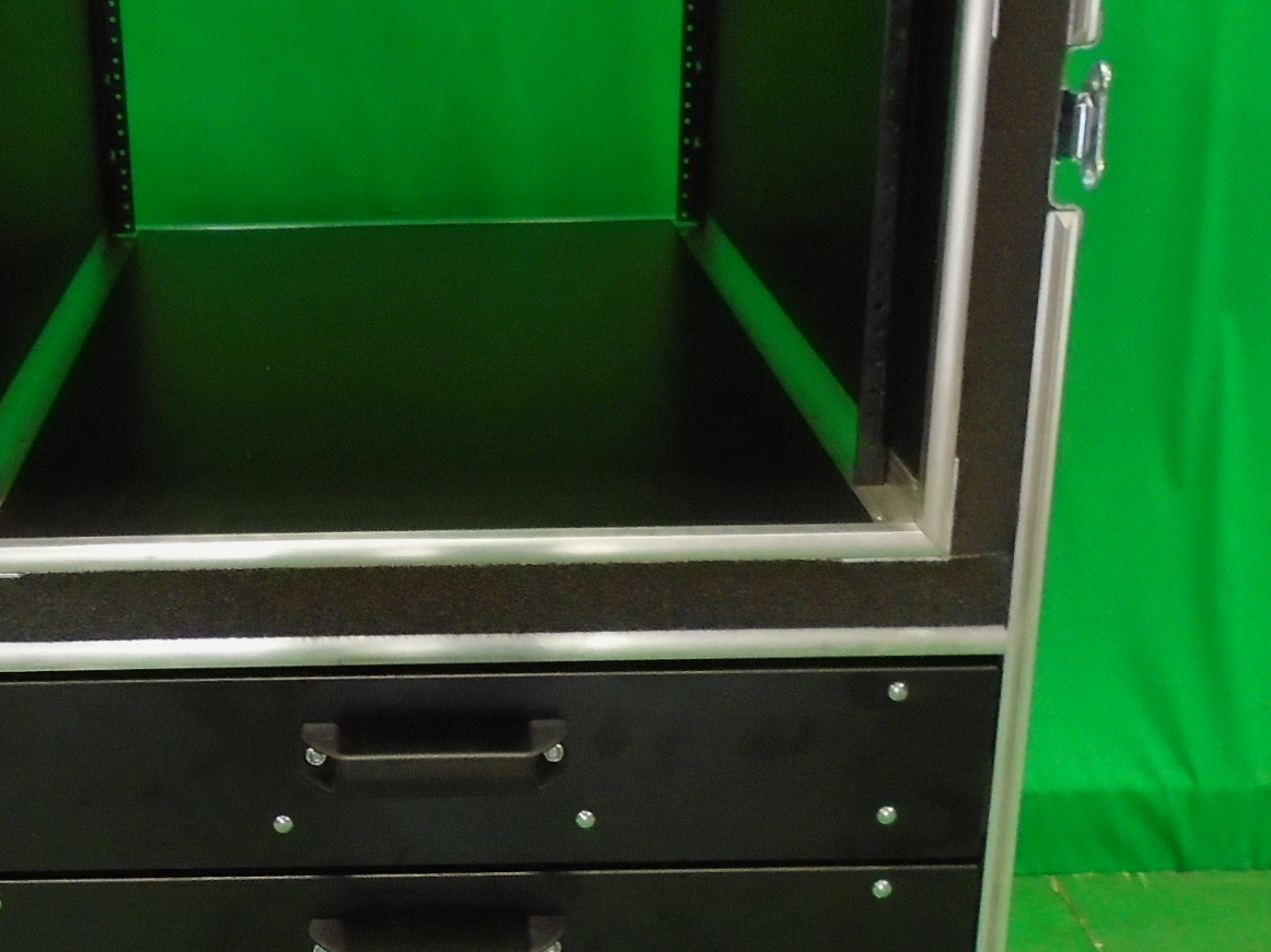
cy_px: 737
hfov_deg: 32.8
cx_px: 365
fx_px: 2129
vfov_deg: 24.9
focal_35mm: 58
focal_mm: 4.6
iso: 400
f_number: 3.2
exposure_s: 1/30
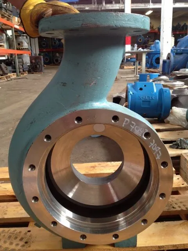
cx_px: 94
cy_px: 126
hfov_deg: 40.7
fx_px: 253
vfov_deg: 52.6
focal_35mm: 35
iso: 80
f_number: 2.4
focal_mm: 4.28
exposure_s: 1/20
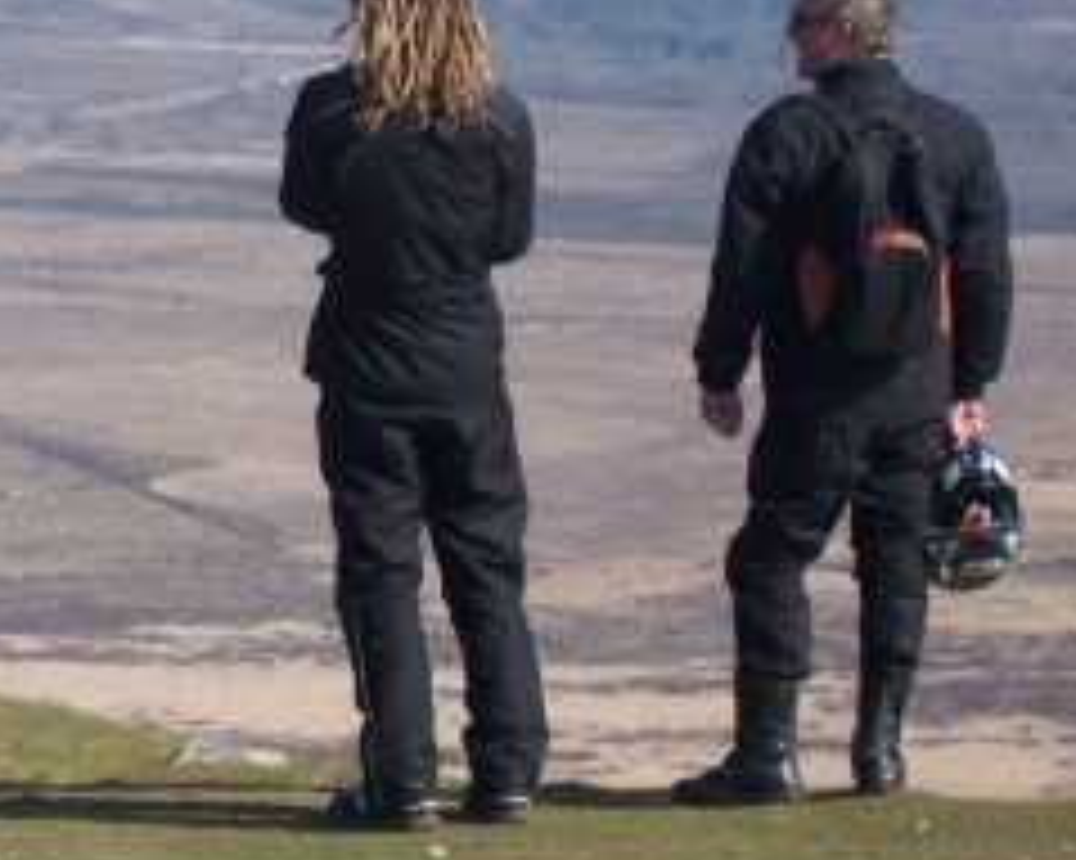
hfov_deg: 7.0
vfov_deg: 5.6
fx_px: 8786
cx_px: 23
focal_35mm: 276
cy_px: 59
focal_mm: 22
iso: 80
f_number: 4.8
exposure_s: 1/500
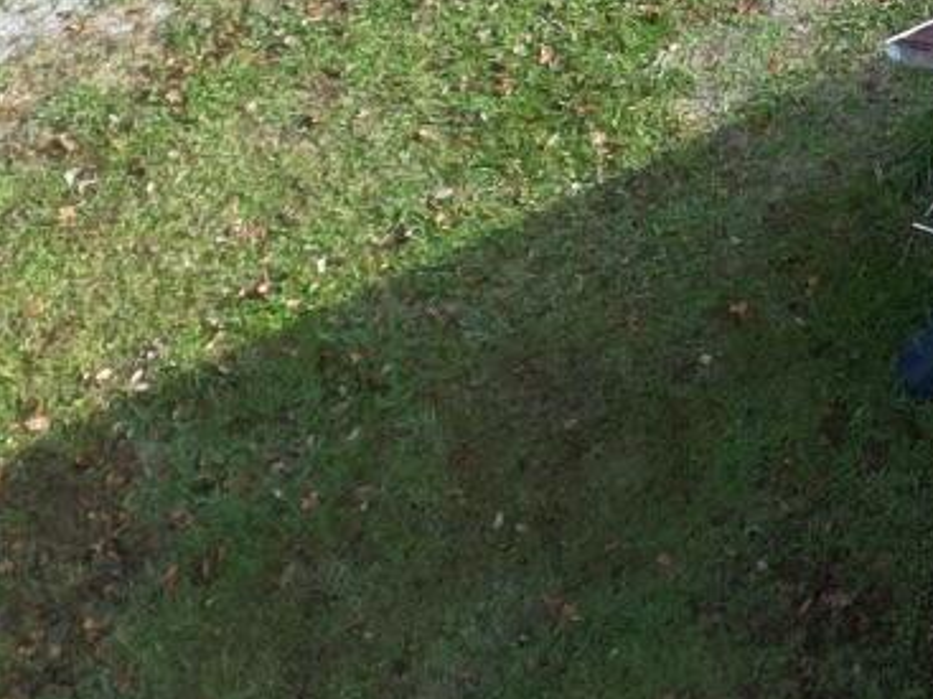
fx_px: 3557
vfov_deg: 10.0
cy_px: -933
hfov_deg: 12.6
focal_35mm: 132
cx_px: 2029
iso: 120
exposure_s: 1/640
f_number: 1.7
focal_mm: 6.72
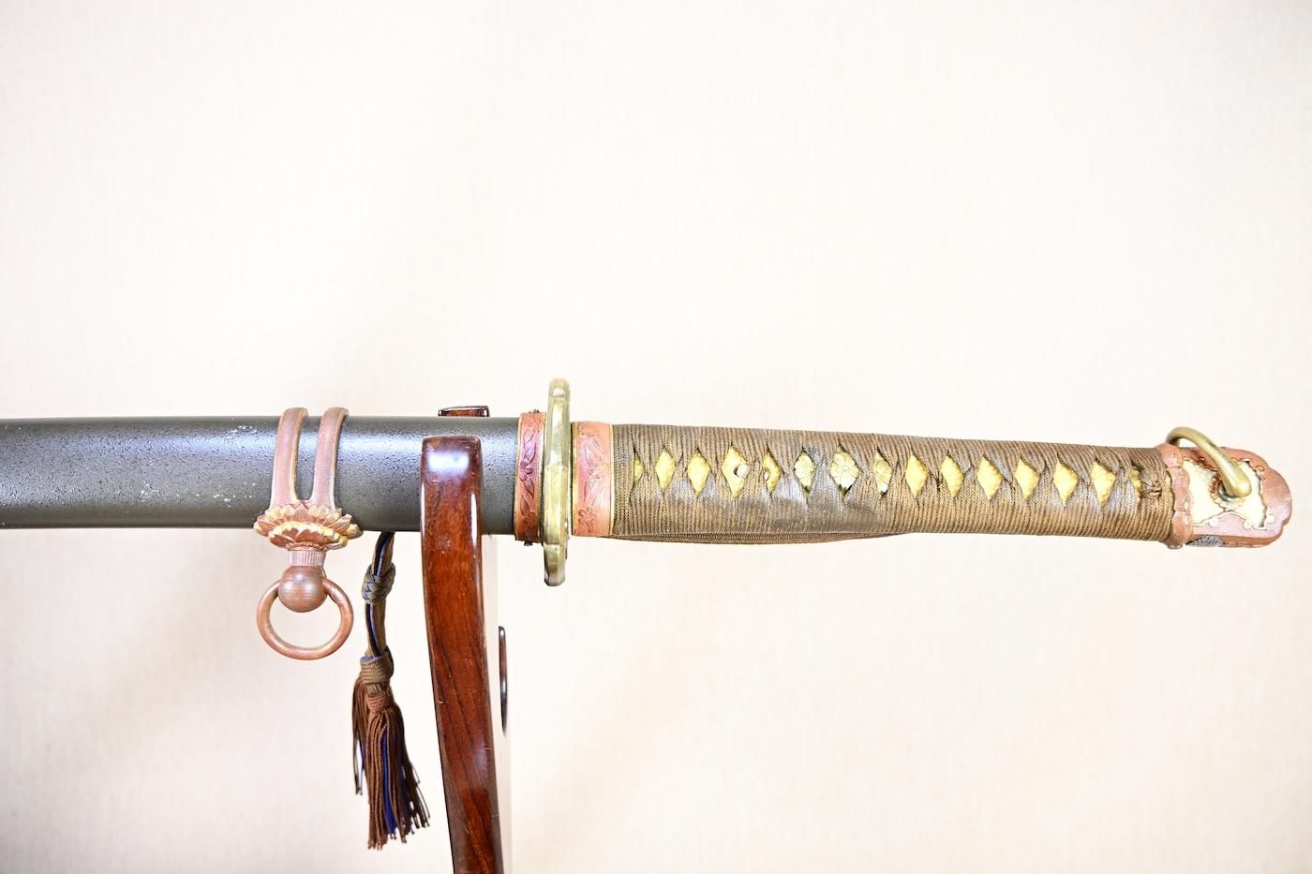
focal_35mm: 29
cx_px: 656
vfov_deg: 44.6
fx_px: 1066
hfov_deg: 63.2
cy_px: 437
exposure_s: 1/3
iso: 100
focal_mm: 19.5
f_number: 3.5
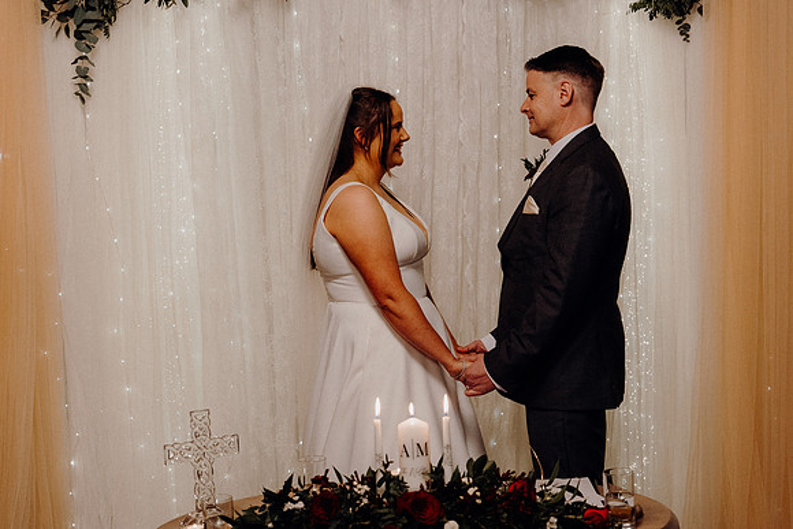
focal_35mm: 64
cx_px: 396
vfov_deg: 21.3
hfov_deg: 31.4
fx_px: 1410
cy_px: 264
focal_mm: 43
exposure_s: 1/160
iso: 1600
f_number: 3.5
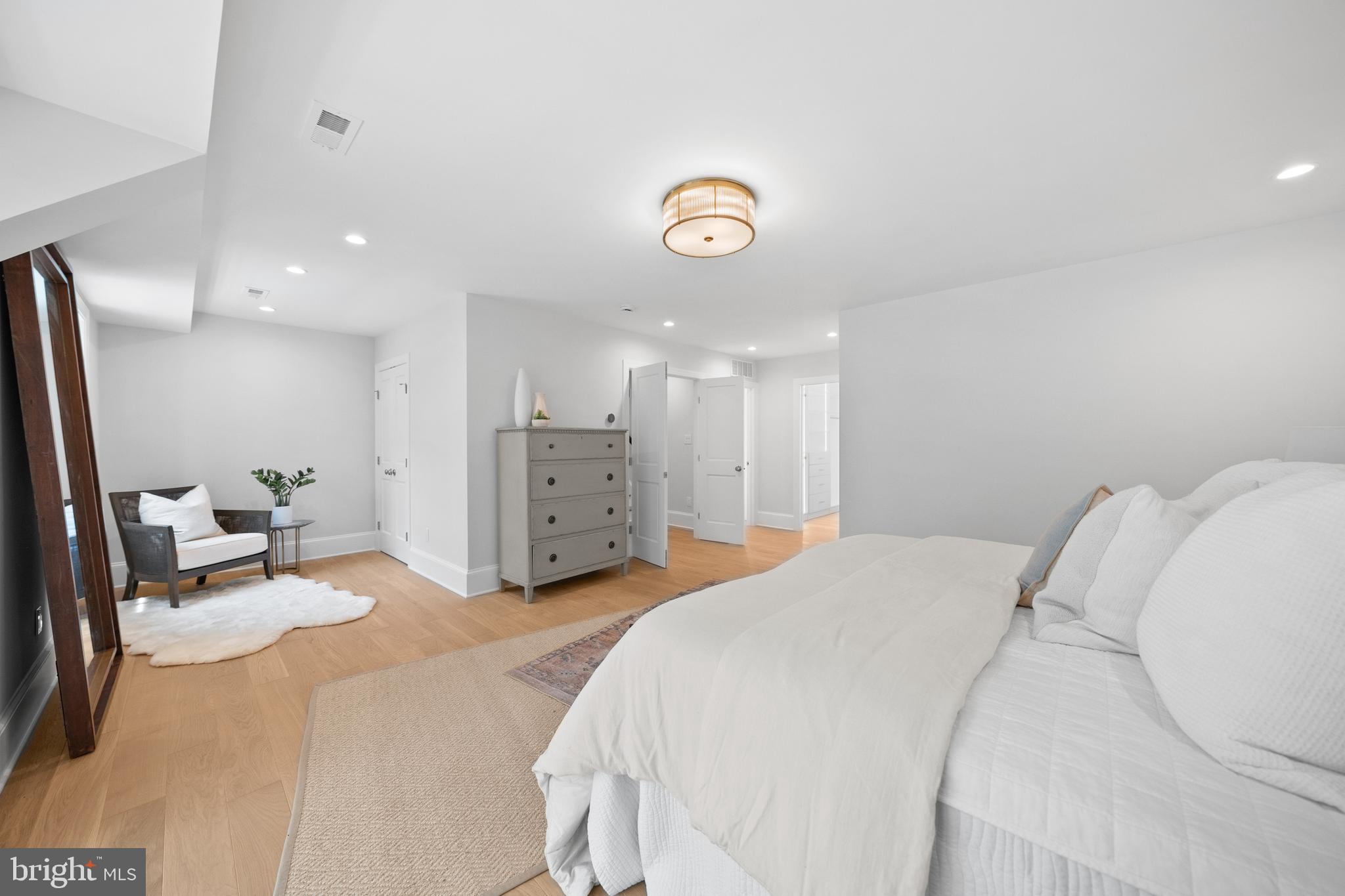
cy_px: 448
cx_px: 672
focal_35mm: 12
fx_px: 448
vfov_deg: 90.0
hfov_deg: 112.6
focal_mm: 12
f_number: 4
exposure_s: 1/40
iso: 800
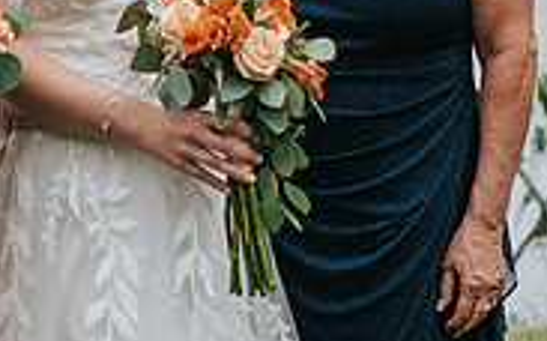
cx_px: 93
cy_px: -67
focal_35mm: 255
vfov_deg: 5.1
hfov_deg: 8.2
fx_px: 3798
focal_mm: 50
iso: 200
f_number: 2.8
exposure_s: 1/1600
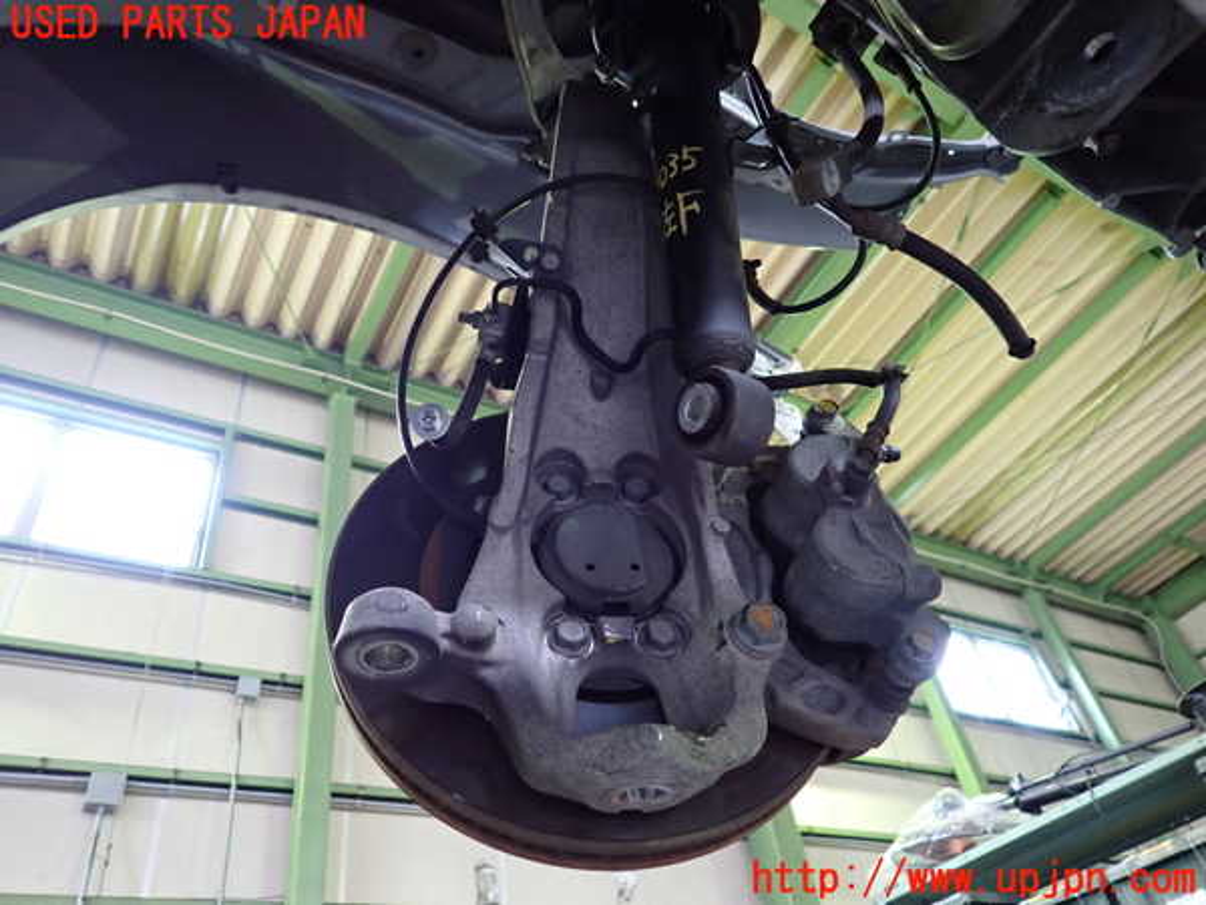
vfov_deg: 54.9
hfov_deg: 69.4
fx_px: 871
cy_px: 452
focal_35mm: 25
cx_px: 603
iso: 800
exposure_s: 1/30
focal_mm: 4.5
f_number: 2
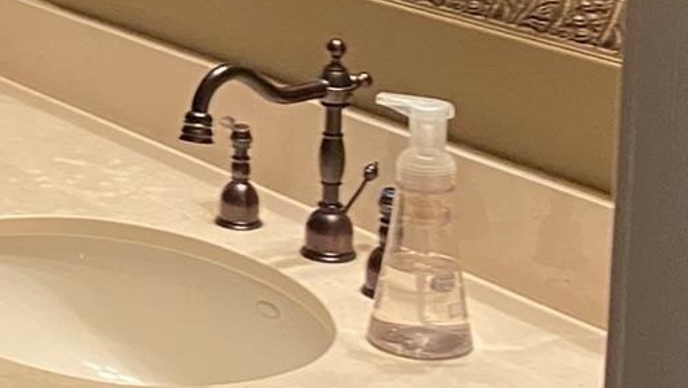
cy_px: -78
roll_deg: +0.5
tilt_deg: -8.8
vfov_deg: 10.6
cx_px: -157
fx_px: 2062
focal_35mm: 113
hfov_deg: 17.9
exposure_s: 1/60
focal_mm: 4.25
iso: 500
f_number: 1.8
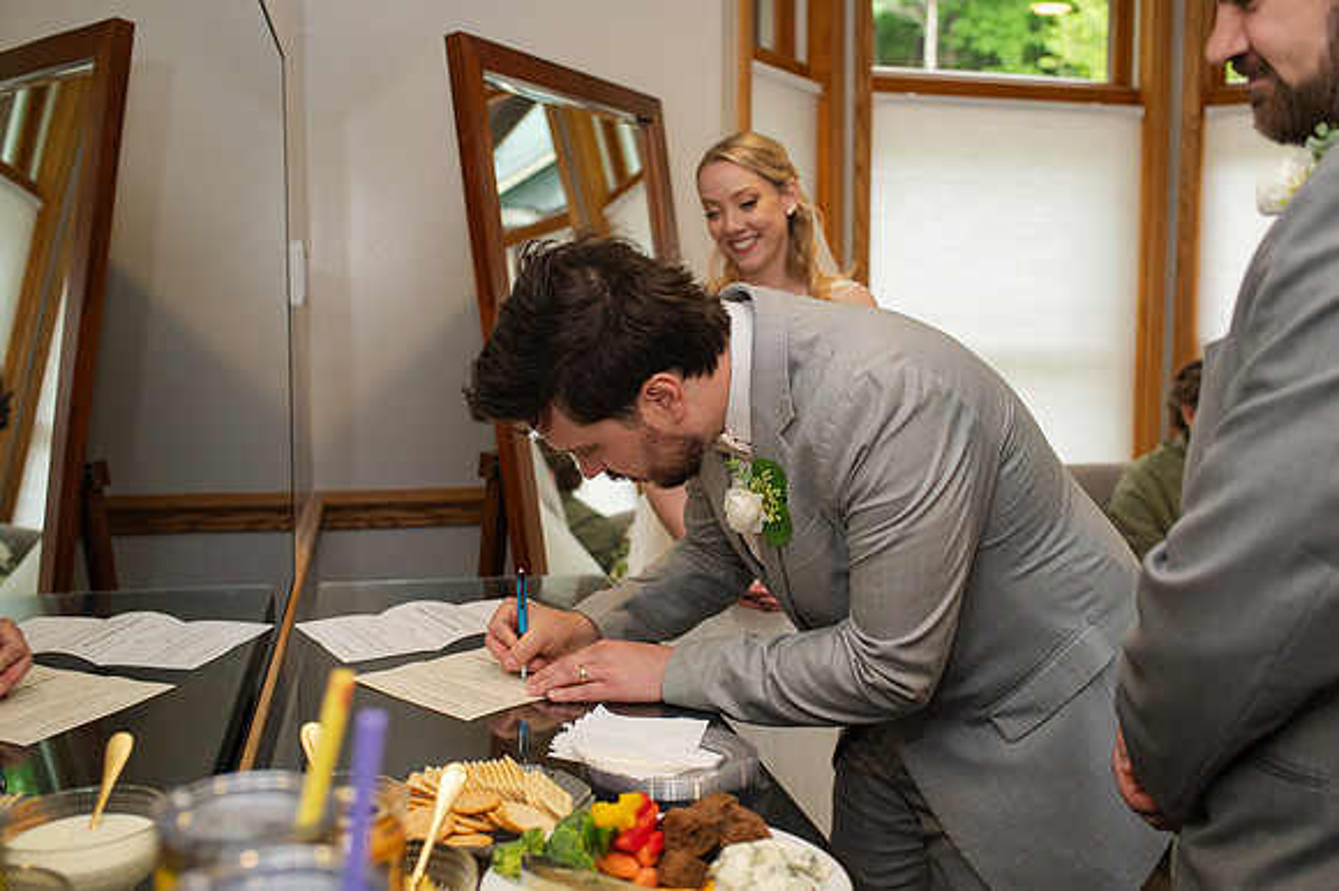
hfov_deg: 54.5
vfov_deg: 37.8
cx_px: 670
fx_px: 1301
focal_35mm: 35
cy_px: 446
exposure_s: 1/200
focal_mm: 35
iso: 800
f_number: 3.2
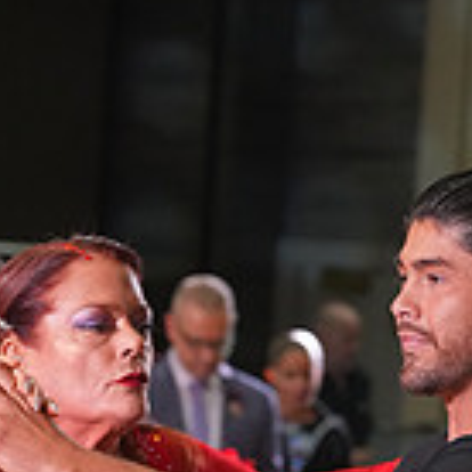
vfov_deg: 4.4
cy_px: 923
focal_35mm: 393
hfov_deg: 4.5
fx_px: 6063
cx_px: 94
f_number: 5.6
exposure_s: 1/200
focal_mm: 110
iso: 3200
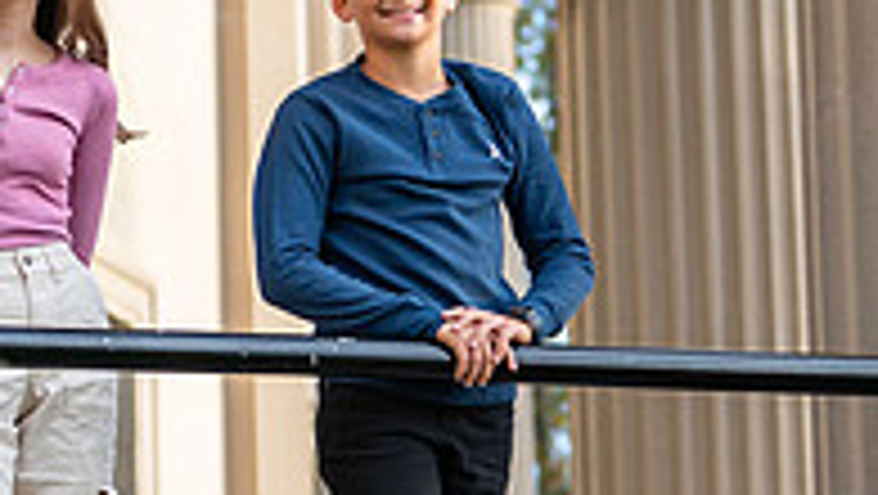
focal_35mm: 245
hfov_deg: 8.8
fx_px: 5708
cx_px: 266
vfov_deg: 5.0
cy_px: 261
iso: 400
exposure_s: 1/800
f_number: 2.8
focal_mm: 70
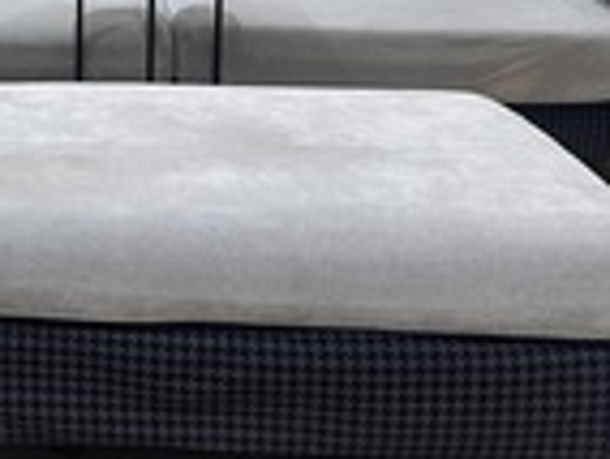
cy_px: 2
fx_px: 1359
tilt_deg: -10.3
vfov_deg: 18.7
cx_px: -88
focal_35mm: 77
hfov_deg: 23.5
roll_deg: +0.7
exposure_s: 1/82
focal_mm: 6.86
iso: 250
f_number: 1.78
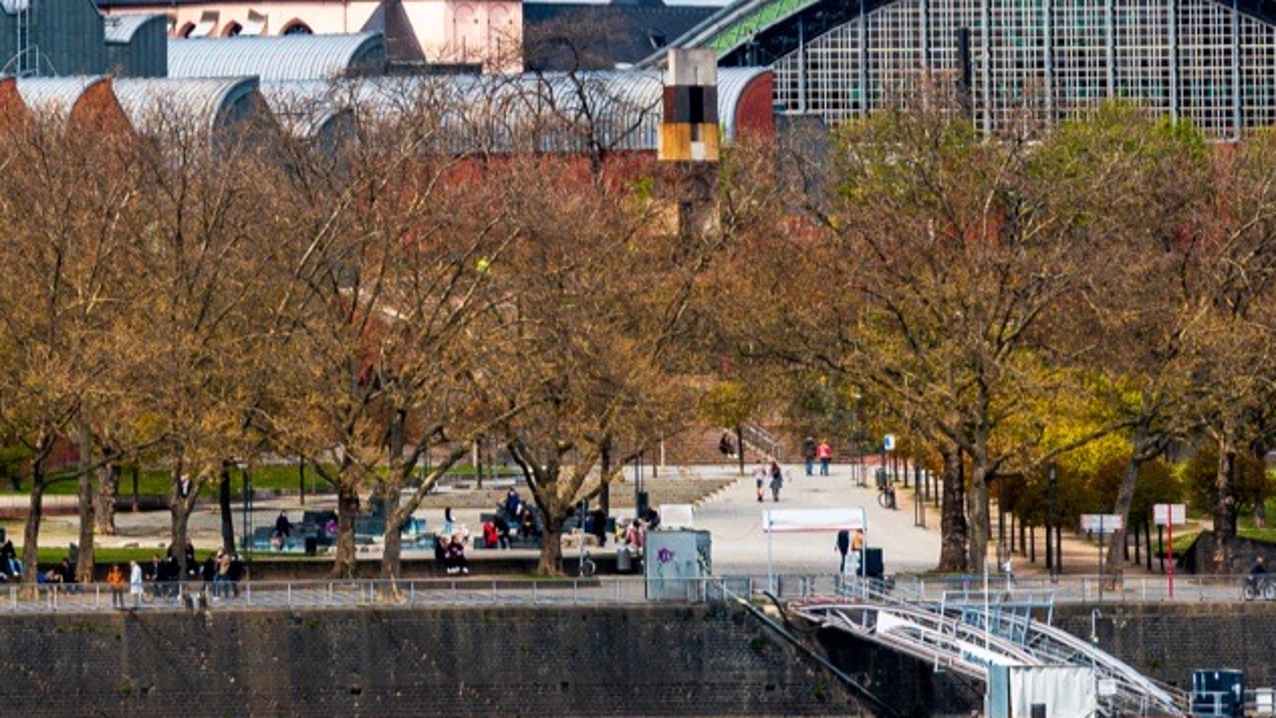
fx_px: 14108
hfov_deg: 5.1
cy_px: -684
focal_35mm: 417
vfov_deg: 2.9
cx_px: -599
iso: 100
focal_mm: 105
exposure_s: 1/250
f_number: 9
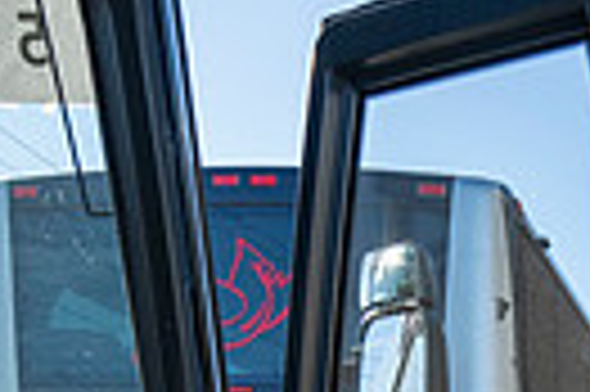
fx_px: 1015
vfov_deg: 17.5
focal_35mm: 62
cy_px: 714
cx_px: 694
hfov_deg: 28.5
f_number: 5
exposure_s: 1/2000
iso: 1250
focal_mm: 14
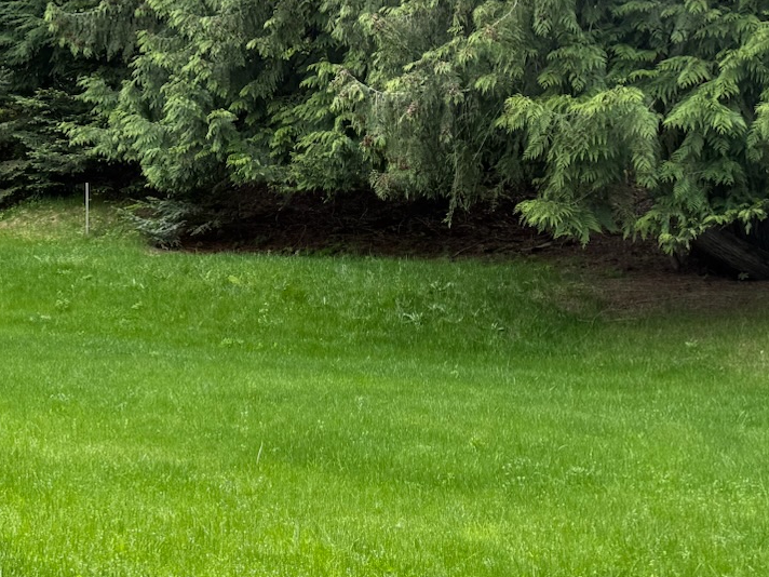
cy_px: 204
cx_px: -159
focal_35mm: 69
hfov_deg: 25.3
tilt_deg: +0.2
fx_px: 1533
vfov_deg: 21.2
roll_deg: -0.6
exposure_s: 1/215
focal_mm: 6.76
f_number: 1.78
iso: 100
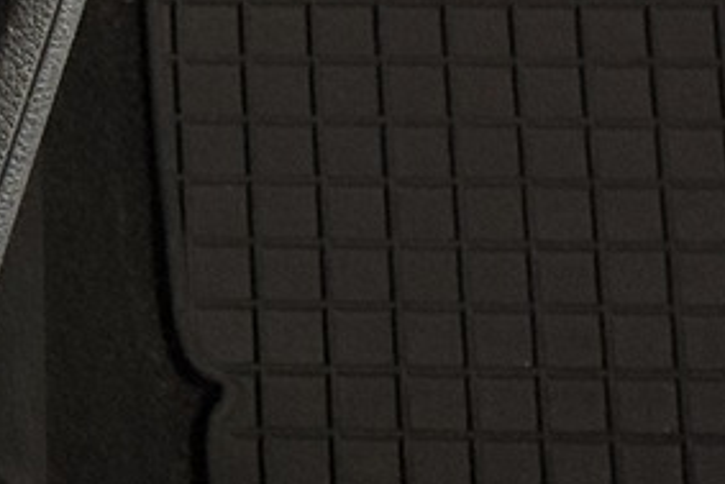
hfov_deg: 7.9
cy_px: 200
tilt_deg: -38.8
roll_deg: +0.6
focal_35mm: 254
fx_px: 5118
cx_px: -446
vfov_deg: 5.4
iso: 400
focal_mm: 6.76
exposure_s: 1/33
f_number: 1.78
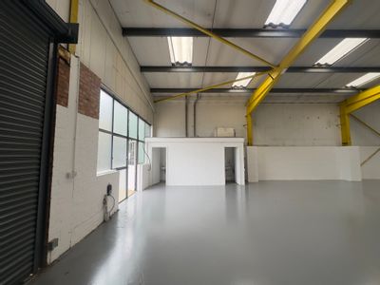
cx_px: 190
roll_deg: +0.6
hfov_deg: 102.1
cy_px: 142
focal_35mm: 14
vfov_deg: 85.7
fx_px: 154
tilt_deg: +4.9
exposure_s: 1/122
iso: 40
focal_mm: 2.22
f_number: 2.2
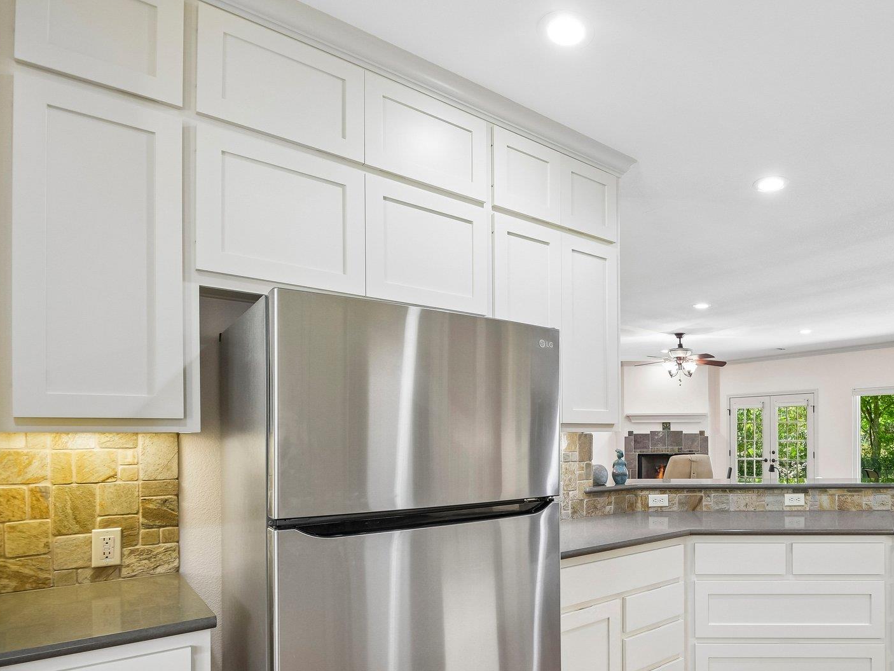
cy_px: 414
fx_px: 542
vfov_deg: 62.7
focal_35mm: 21
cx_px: 621
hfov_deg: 75.6
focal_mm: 10
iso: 400
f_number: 8
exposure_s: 1/10
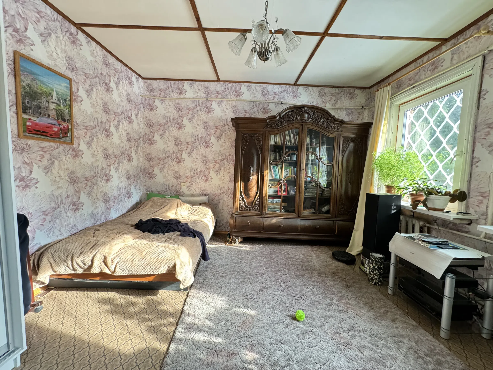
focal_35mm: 14
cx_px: 246
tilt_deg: -5.0
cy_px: 185
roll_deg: -3.0
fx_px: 199
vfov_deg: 85.7
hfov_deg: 102.1
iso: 320
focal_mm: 2.22
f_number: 2.2
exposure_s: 1/89
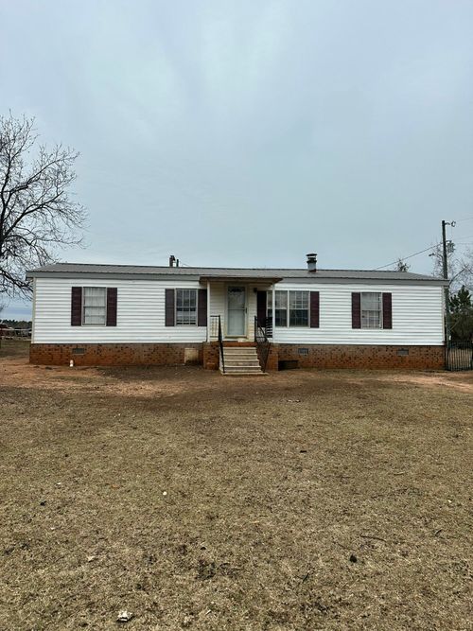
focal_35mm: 24
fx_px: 437
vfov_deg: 71.6
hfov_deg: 56.8
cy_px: 316
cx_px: 236
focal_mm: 6.86
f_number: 1.78
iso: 80
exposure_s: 1/2809
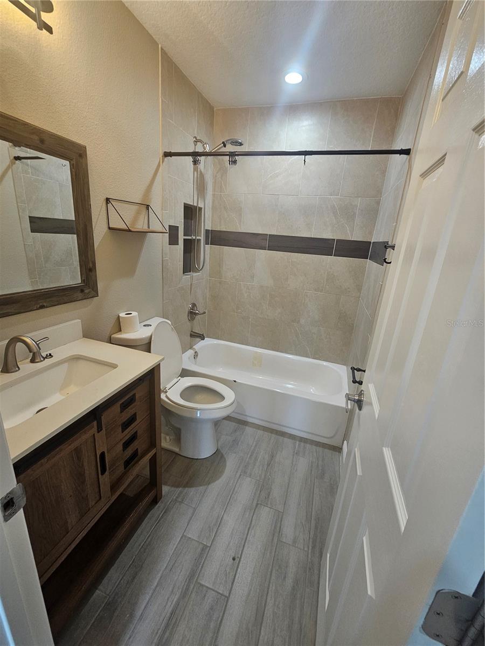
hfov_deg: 89.9
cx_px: 242
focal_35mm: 13
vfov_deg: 106.2
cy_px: 323
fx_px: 243
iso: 200
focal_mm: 2.2
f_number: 2.2
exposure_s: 1/60
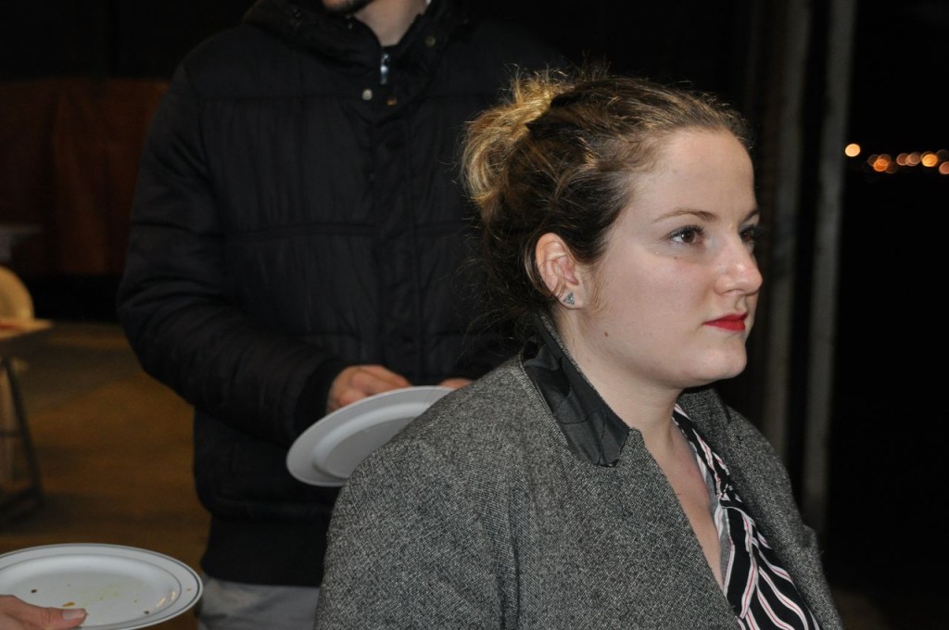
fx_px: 2369
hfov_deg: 22.6
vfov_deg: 15.1
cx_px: 474
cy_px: 315
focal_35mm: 90
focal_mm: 60
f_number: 5
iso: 800
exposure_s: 1/60
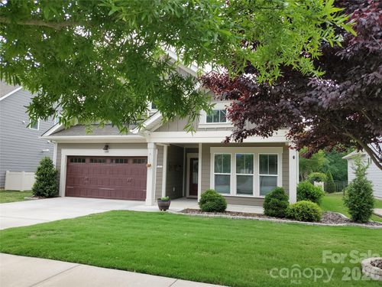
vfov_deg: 53.1
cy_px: 144
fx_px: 287
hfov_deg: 67.3
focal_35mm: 26
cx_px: 191
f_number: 1.5
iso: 50
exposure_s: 1/767
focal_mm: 4.3
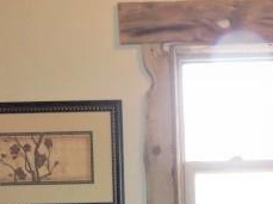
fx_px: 772
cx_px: 224
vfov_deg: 14.5
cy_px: 258
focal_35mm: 98
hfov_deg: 19.8
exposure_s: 1/50
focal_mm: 6.2
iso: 320
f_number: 3.3
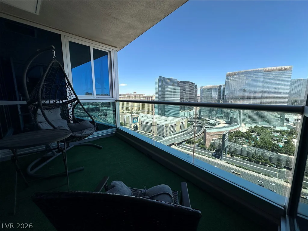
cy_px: 116
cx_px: 154
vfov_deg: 85.7
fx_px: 125
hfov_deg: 102.1
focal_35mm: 14
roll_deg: +0.6
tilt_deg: -7.3
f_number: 2.2
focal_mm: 2.22
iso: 40
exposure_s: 1/1715
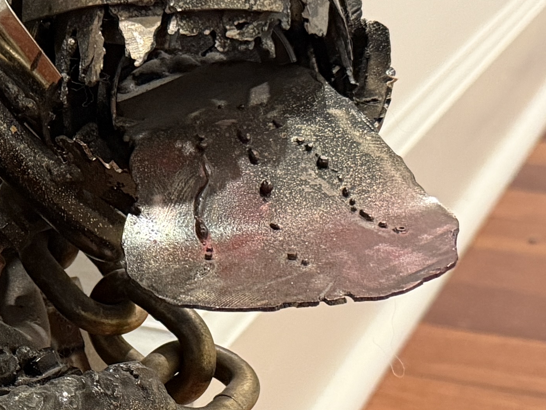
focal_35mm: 98
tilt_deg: -21.6
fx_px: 1546
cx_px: -151
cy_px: 345
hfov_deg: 18.7
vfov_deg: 15.0
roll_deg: +0.7
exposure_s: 1/60
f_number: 1.78
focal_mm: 6.76
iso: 800
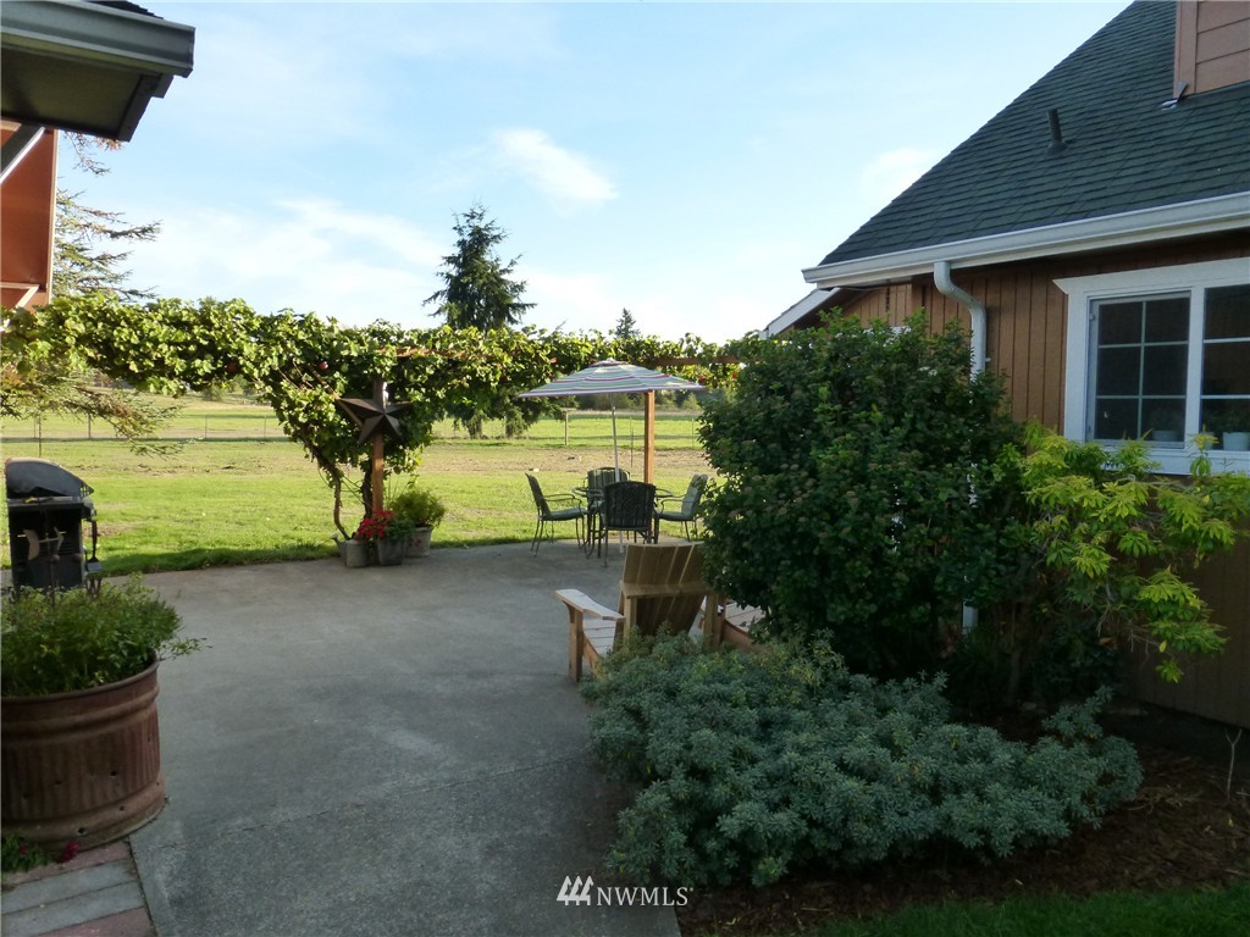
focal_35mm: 24
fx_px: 867
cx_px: 625
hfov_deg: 71.6
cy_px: 468
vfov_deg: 56.8
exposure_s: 1/400
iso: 200
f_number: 3.3
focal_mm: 4.3
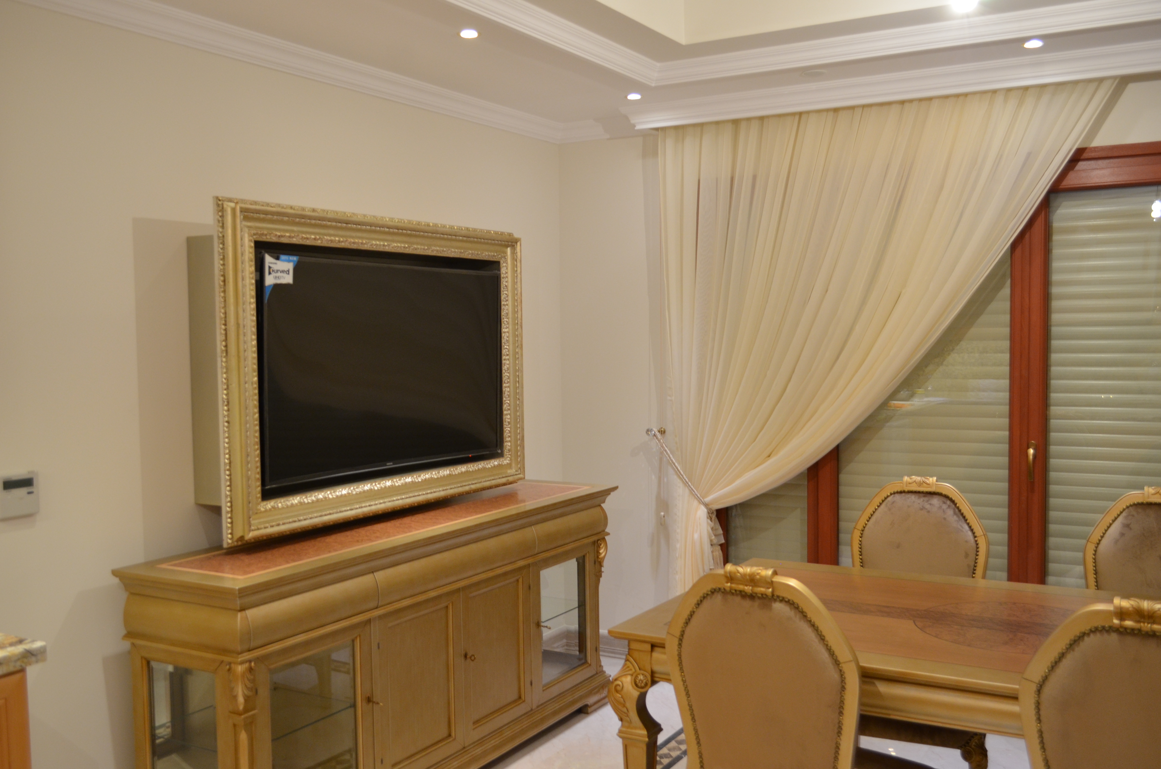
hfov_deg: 57.3
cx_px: 580
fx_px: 1062
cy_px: 384
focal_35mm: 33
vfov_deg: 39.8
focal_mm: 22
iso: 640
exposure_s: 1/15
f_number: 4.5
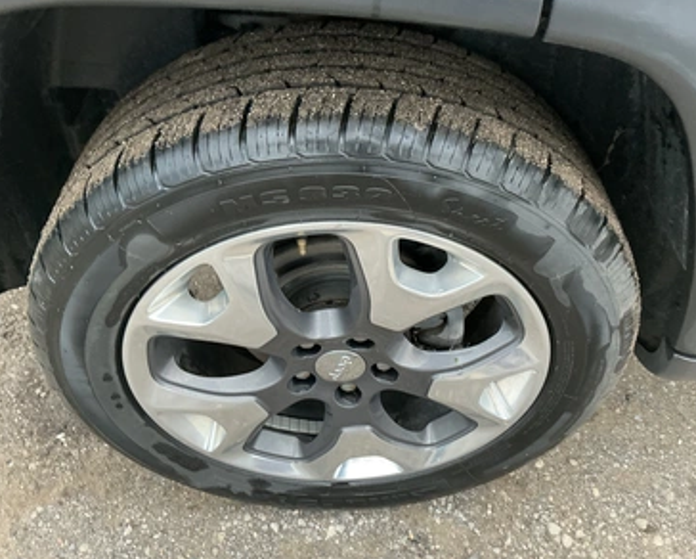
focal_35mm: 30
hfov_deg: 58.7
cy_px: 285
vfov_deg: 48.6
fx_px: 619
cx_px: 371
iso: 100
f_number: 1.8
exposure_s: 1/60
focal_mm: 3
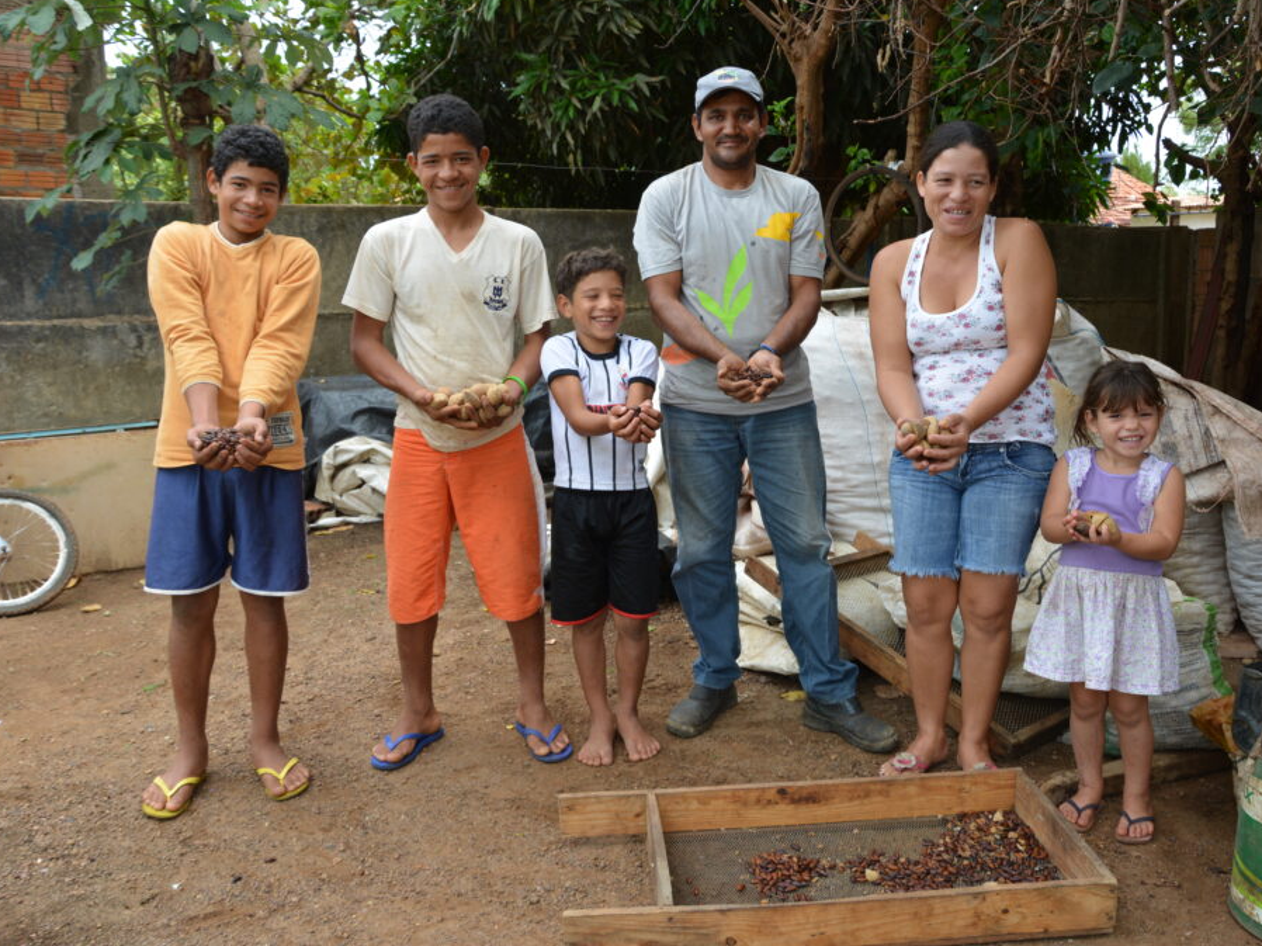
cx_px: 704
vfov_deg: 41.2
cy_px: 470
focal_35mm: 35
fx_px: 1259
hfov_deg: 53.1
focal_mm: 21
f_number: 7.1
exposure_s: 1/200
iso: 200
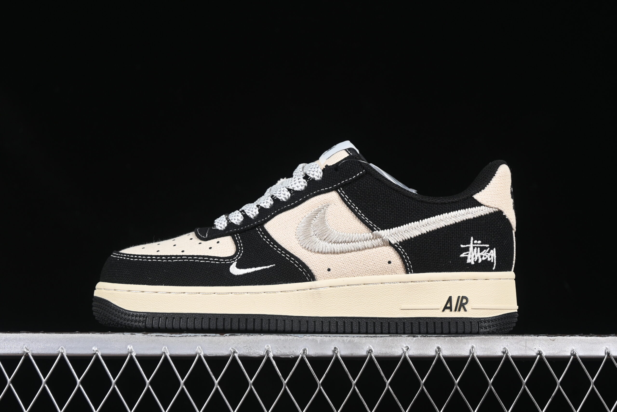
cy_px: 206
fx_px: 1285
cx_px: 308
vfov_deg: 18.2
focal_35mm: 75
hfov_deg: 27.0
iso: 160
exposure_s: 1/50
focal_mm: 50
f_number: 6.3
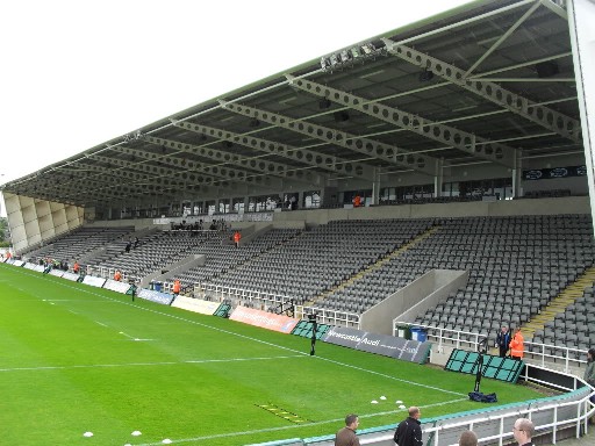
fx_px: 602
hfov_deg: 52.6
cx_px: 298
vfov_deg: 40.7
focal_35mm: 35
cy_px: 223
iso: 100
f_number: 3.2
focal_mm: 6.3
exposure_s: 1/350
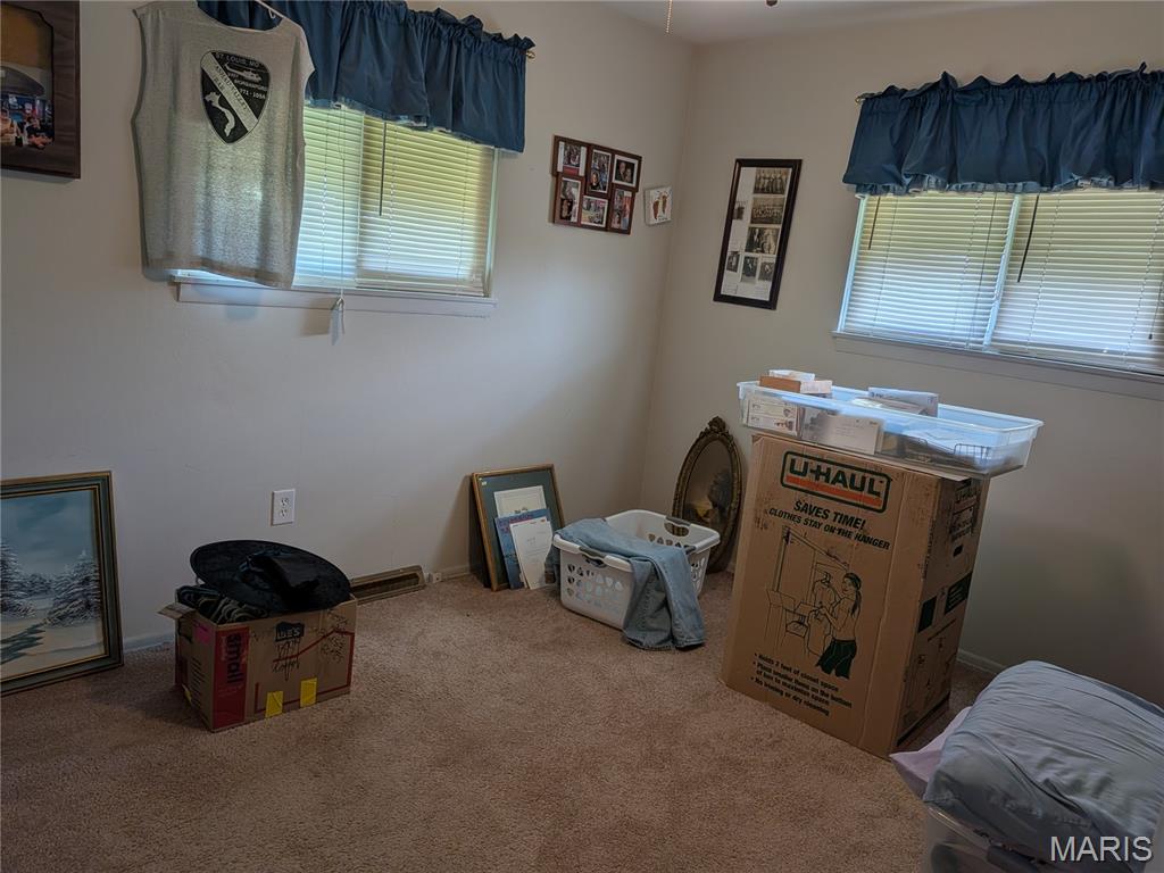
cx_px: 582
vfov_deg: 56.8
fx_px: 807
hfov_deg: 71.6
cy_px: 436
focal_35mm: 24
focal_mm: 4.53
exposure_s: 1/142
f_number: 1.7
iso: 24
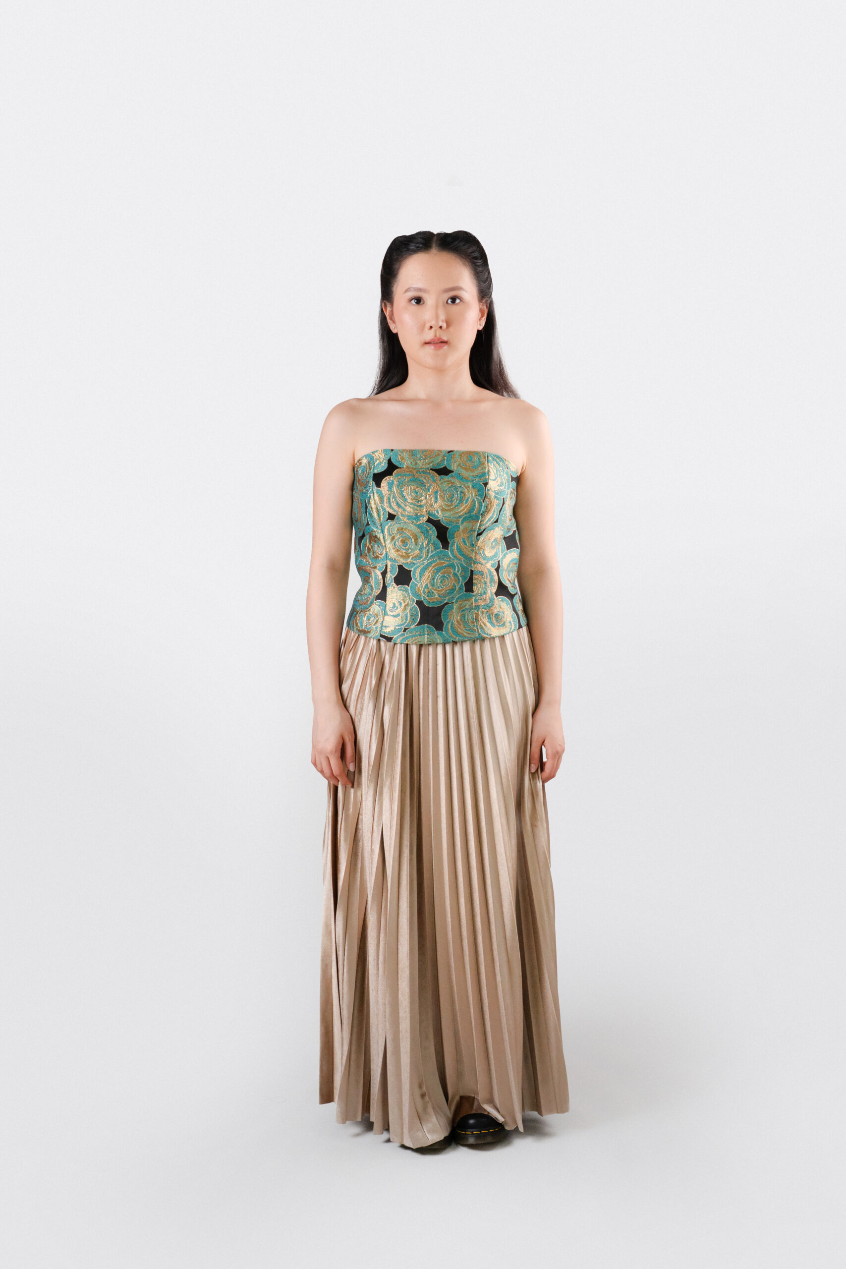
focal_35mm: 41
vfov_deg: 47.4
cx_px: 423
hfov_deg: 32.6
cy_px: 634
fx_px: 1445
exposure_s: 1/125
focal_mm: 41
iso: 1250
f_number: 8
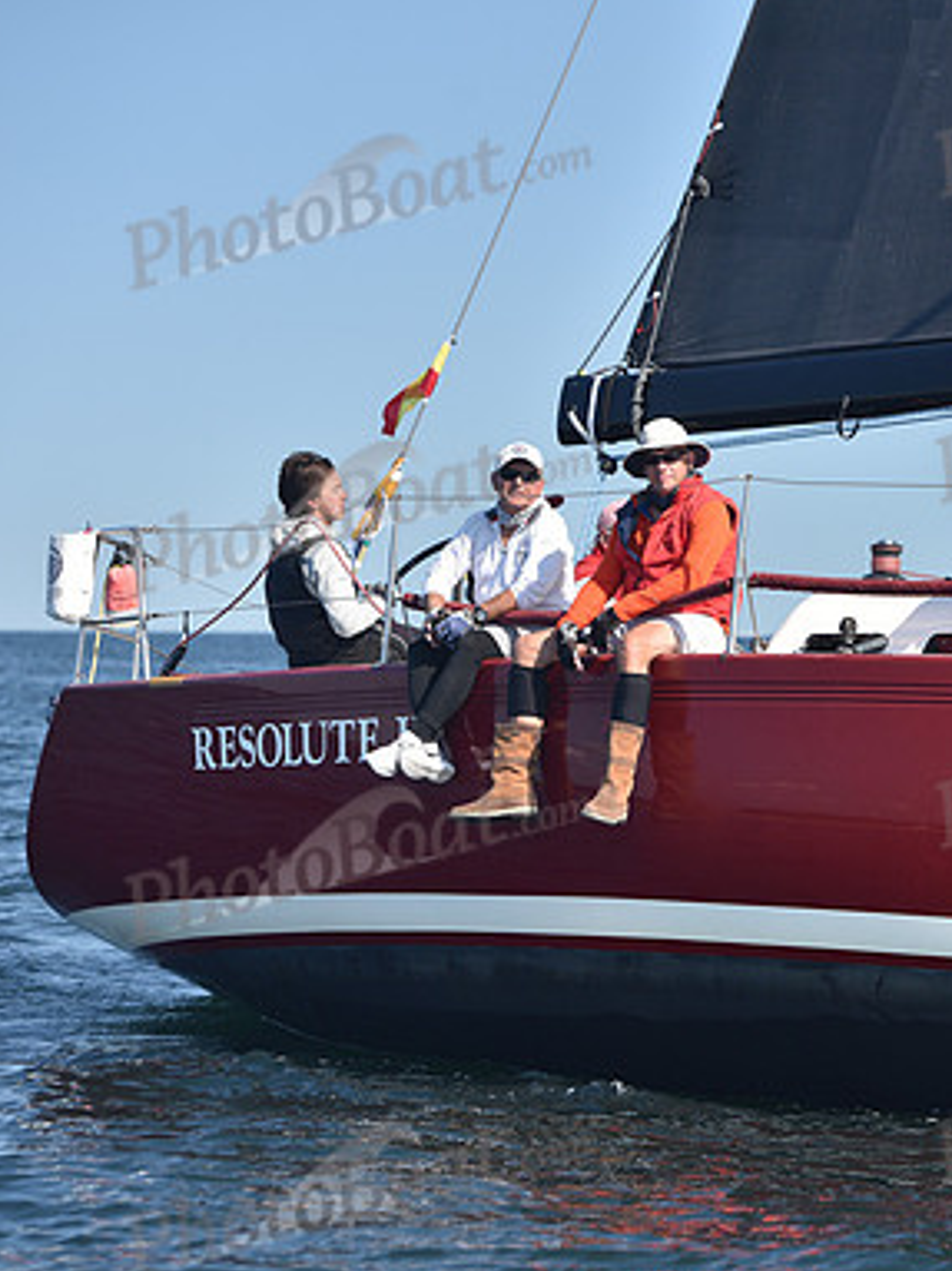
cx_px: 766
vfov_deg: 10.9
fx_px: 6677
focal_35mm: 182
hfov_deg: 8.1
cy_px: 636
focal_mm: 125
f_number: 4.5
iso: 250
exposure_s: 1/800
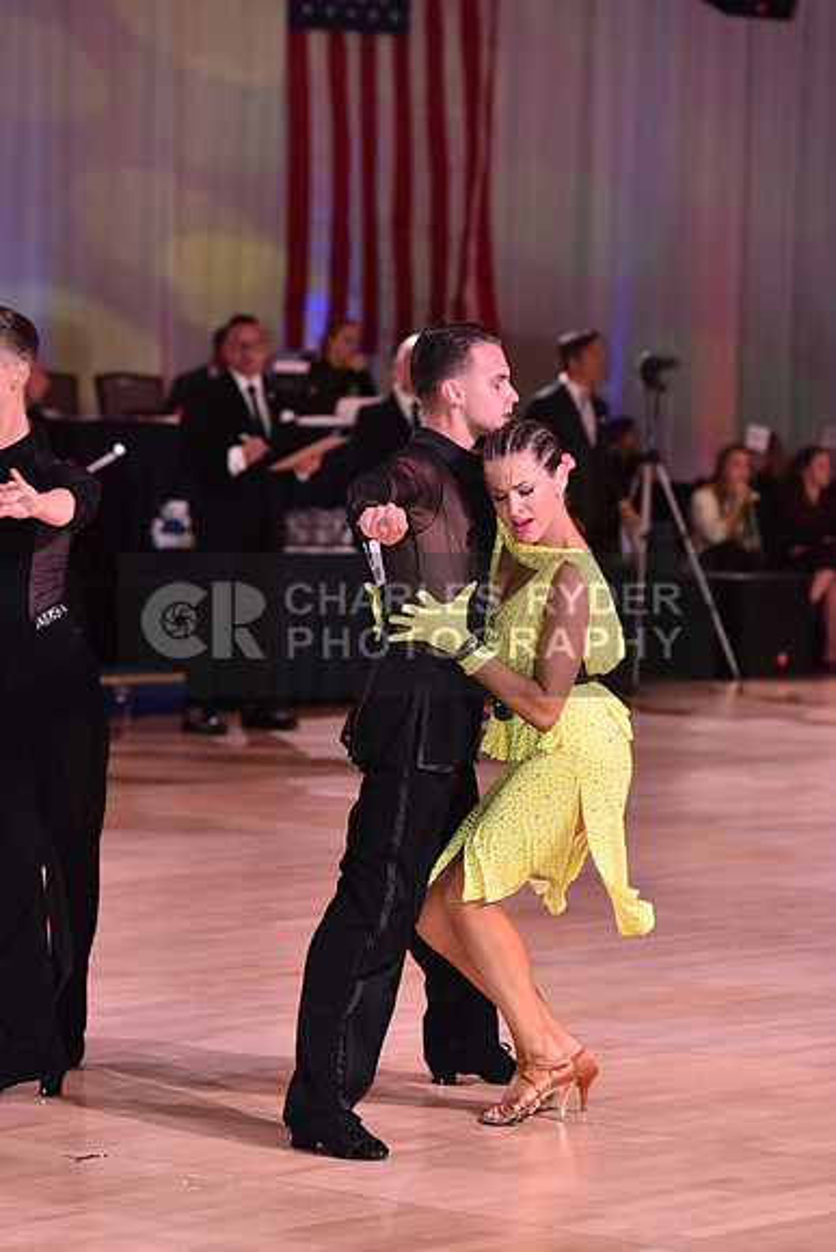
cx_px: 418
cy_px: 626
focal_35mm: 135
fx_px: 4699
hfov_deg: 10.2
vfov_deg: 15.2
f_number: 4.5
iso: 1600
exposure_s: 1/250
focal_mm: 135
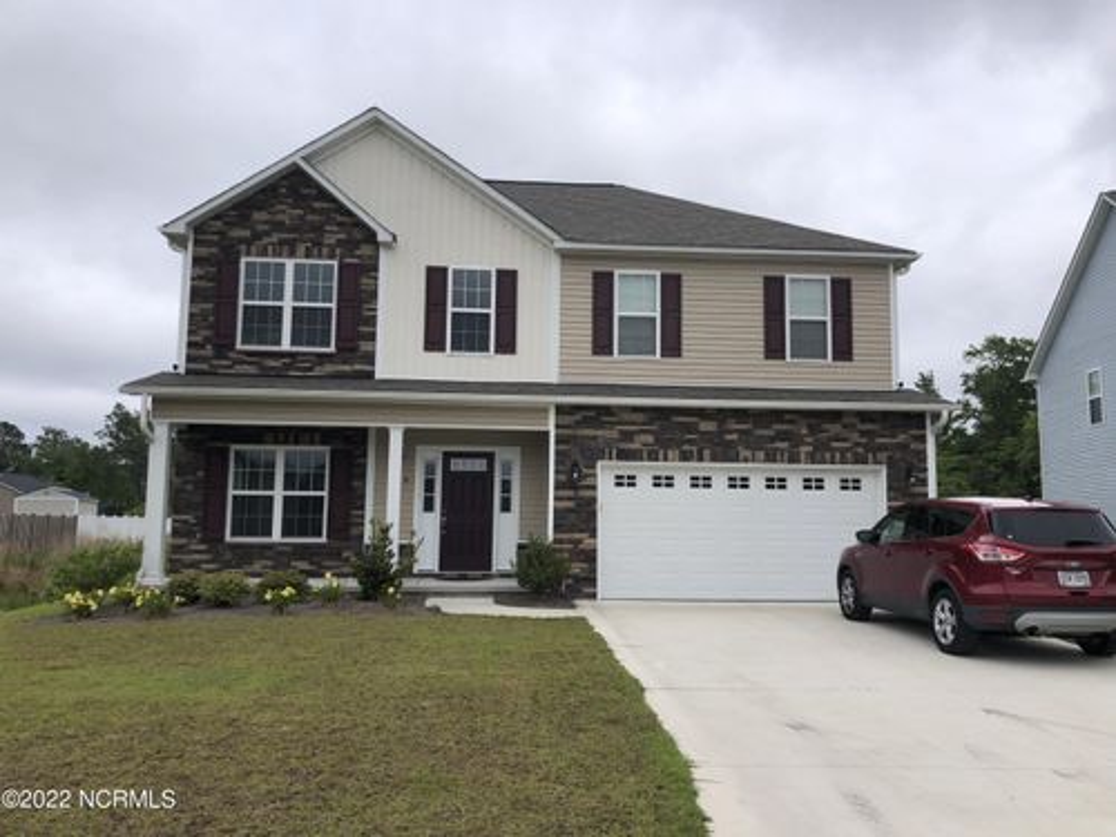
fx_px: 903
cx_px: 558
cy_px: 418
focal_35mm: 28
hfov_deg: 63.4
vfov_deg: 49.7
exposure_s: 1/3472
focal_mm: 4
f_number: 1.8
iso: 25
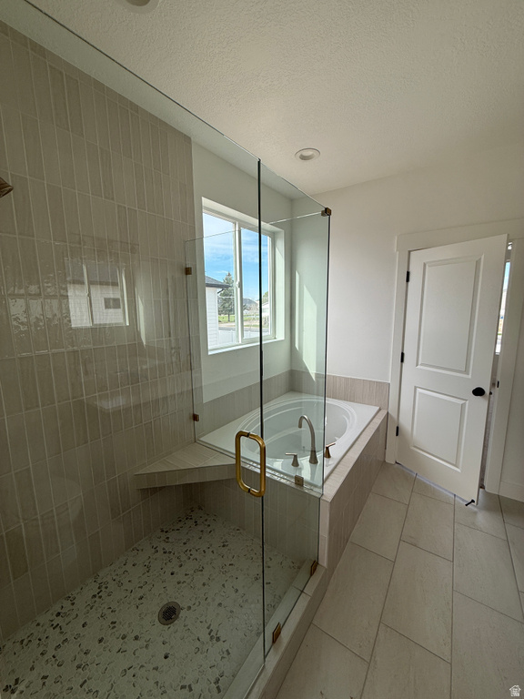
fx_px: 283
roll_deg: +0.5
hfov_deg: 85.7
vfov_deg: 102.1
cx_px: 262
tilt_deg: -8.3
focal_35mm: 14
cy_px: 350
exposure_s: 1/433
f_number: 2.2
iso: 50
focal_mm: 2.22
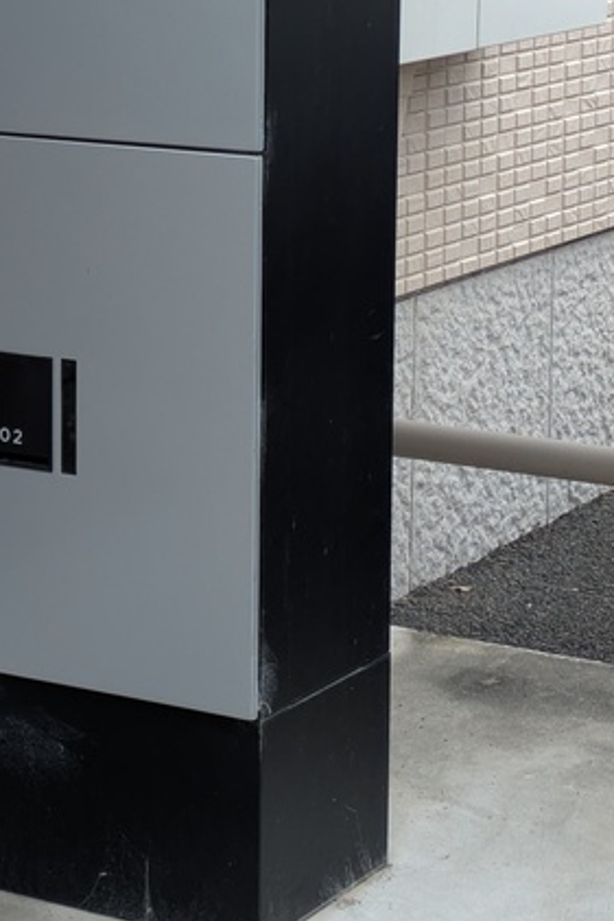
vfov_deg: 16.8
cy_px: 228
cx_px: 133
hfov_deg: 11.3
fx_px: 3093
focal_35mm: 121
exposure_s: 1/410
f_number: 1.89
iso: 44
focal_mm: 5.43
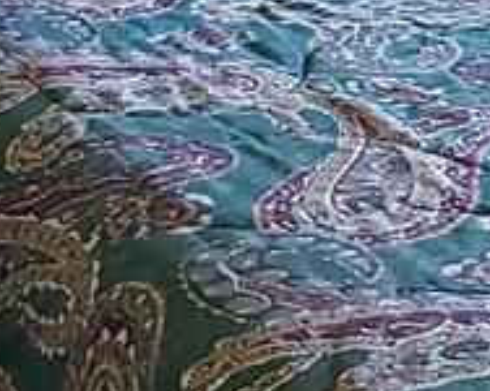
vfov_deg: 7.0
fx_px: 3129
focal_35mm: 216
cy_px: -240
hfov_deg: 8.8
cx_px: 667
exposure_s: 1/20
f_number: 2.4
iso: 250
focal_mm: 4.3
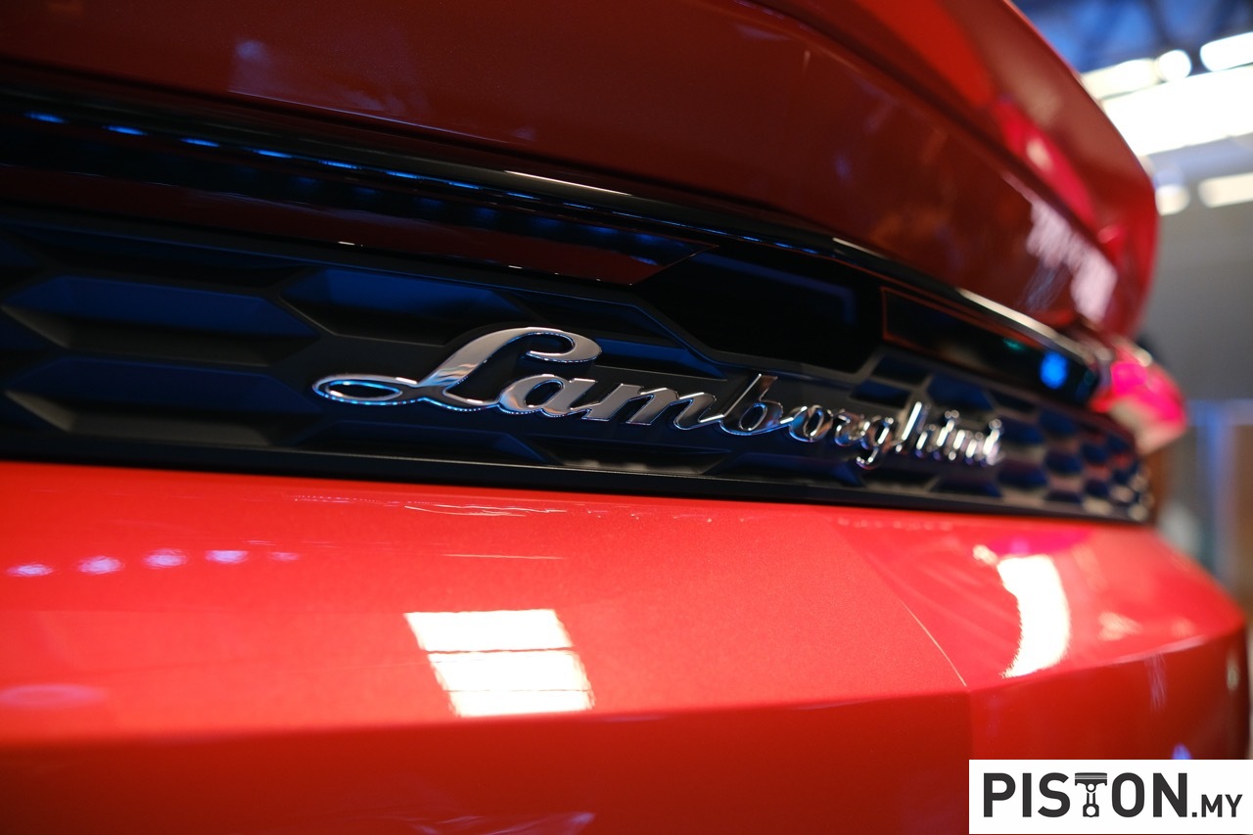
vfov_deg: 37.8
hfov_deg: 54.4
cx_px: 626
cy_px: 418
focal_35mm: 35
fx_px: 1218
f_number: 2.5
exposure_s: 1/125
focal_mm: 23
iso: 1000
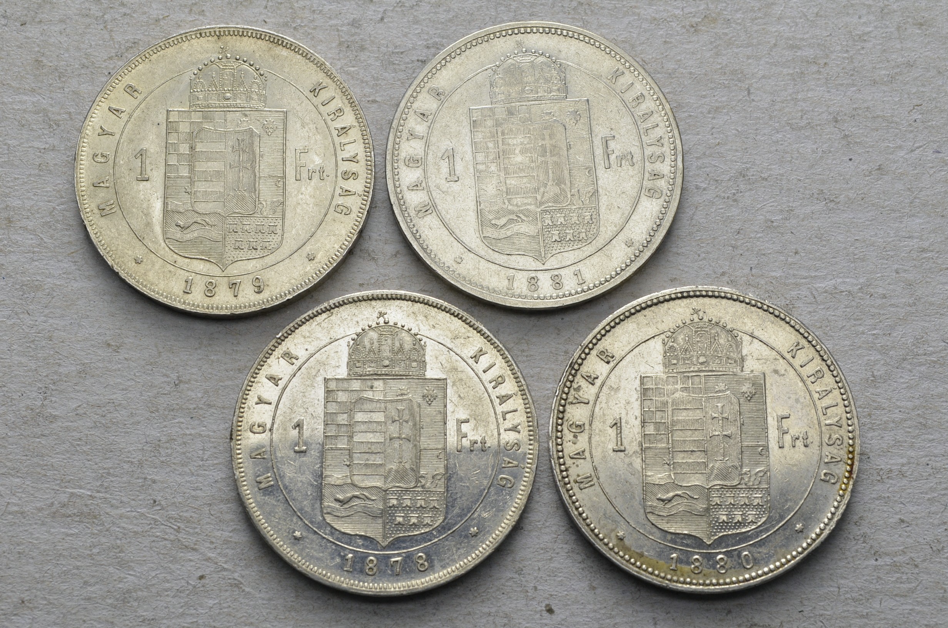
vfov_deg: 18.8
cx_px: 474
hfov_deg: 28.1
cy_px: 314
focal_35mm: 72
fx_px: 1892
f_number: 14
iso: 400
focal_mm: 48
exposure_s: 1/250
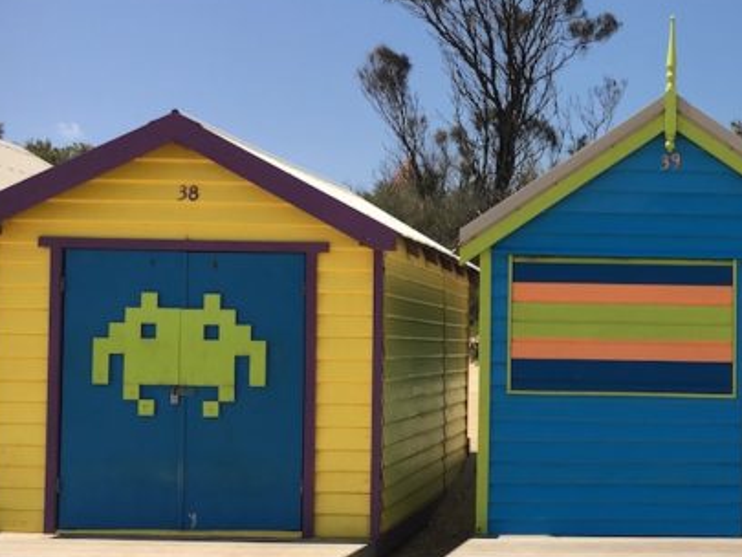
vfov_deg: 26.5
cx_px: 687
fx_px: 1179
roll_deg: -0.7
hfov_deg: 32.9
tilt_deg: +0.5
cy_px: 355
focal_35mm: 55
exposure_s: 1/2137
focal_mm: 4.15
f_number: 2.2
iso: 25
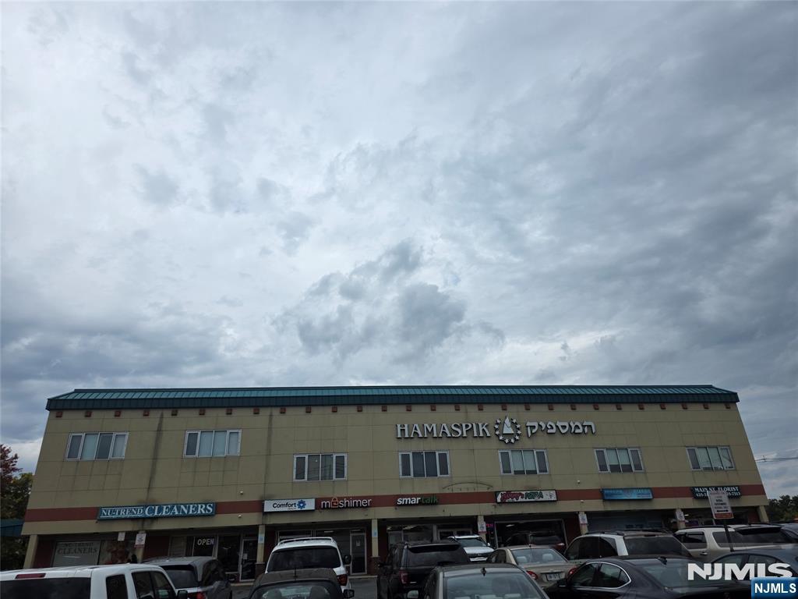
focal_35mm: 23
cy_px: 300
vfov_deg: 58.9
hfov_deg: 73.9
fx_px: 530
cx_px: 399
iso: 80
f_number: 1.7
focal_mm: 6.3
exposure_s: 1/6809
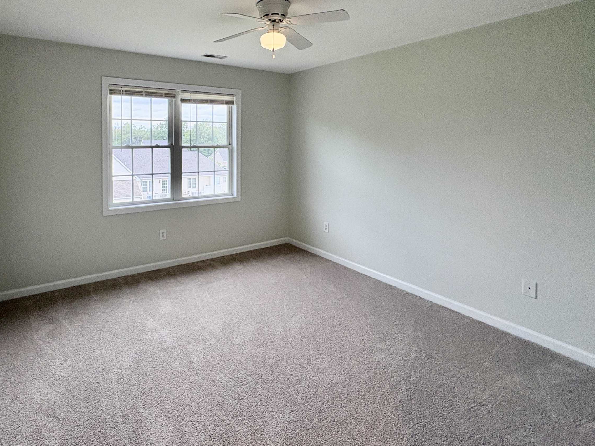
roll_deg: -0.9
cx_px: 238
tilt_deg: -3.2
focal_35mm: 19
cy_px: 164
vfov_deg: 67.5
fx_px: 327
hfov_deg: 83.7
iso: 250
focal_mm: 2.22
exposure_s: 1/120
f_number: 2.2
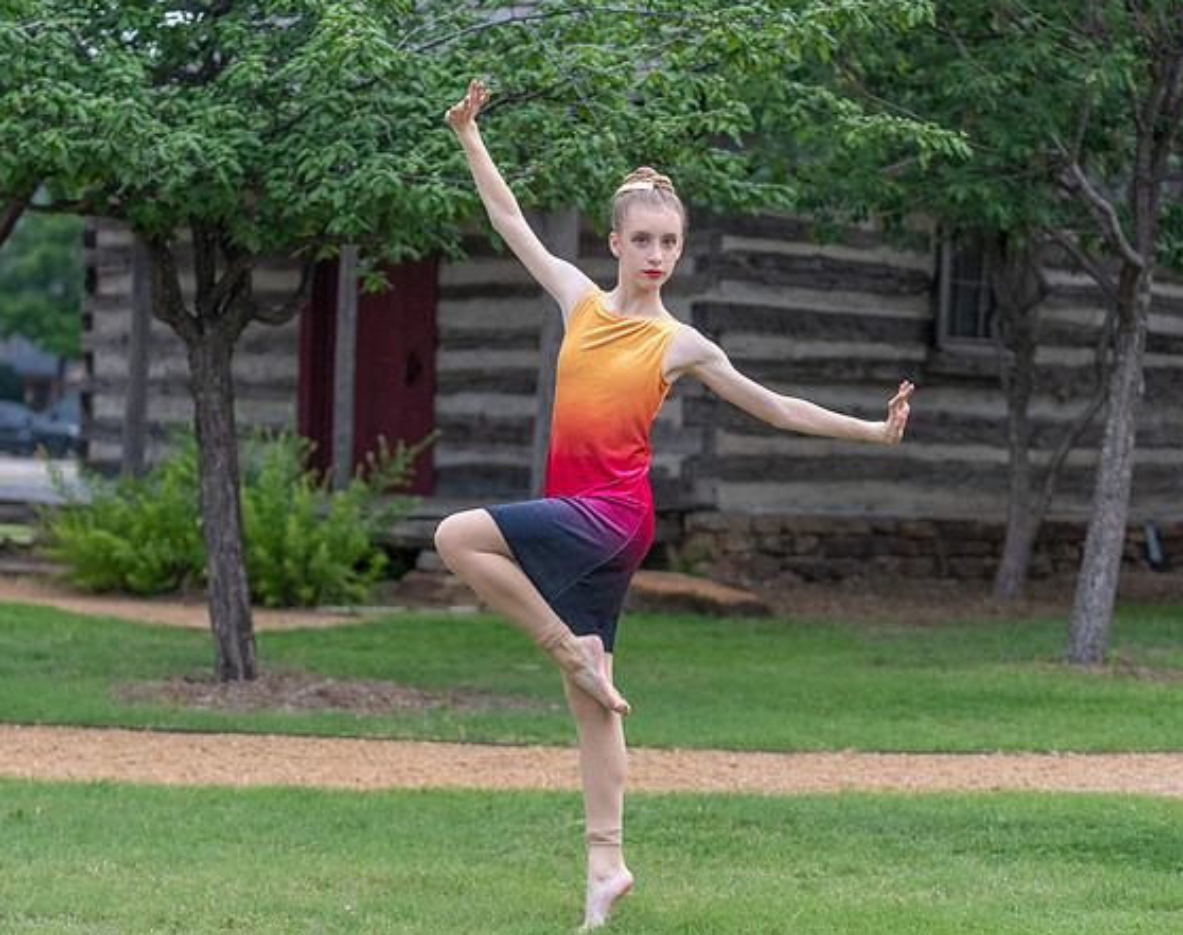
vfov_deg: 16.4
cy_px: 433
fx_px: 3241
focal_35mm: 93
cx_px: 537
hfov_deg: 20.7
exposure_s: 1/320
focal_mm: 70
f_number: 2.8
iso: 1250
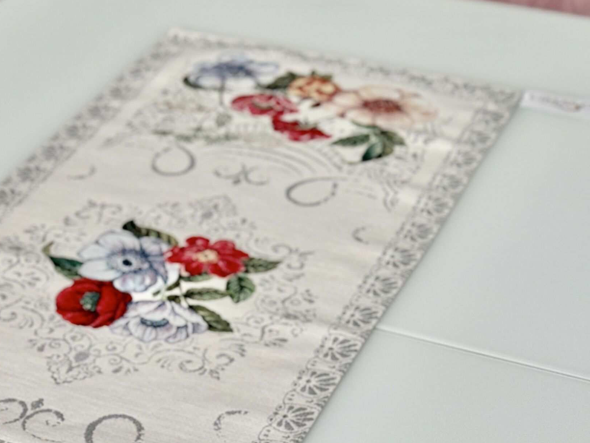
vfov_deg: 15.6
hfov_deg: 20.4
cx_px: 42
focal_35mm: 94
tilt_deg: -33.1
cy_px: 379
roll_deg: +0.7
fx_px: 1602
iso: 64
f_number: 1.78
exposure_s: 1/207
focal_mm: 6.86
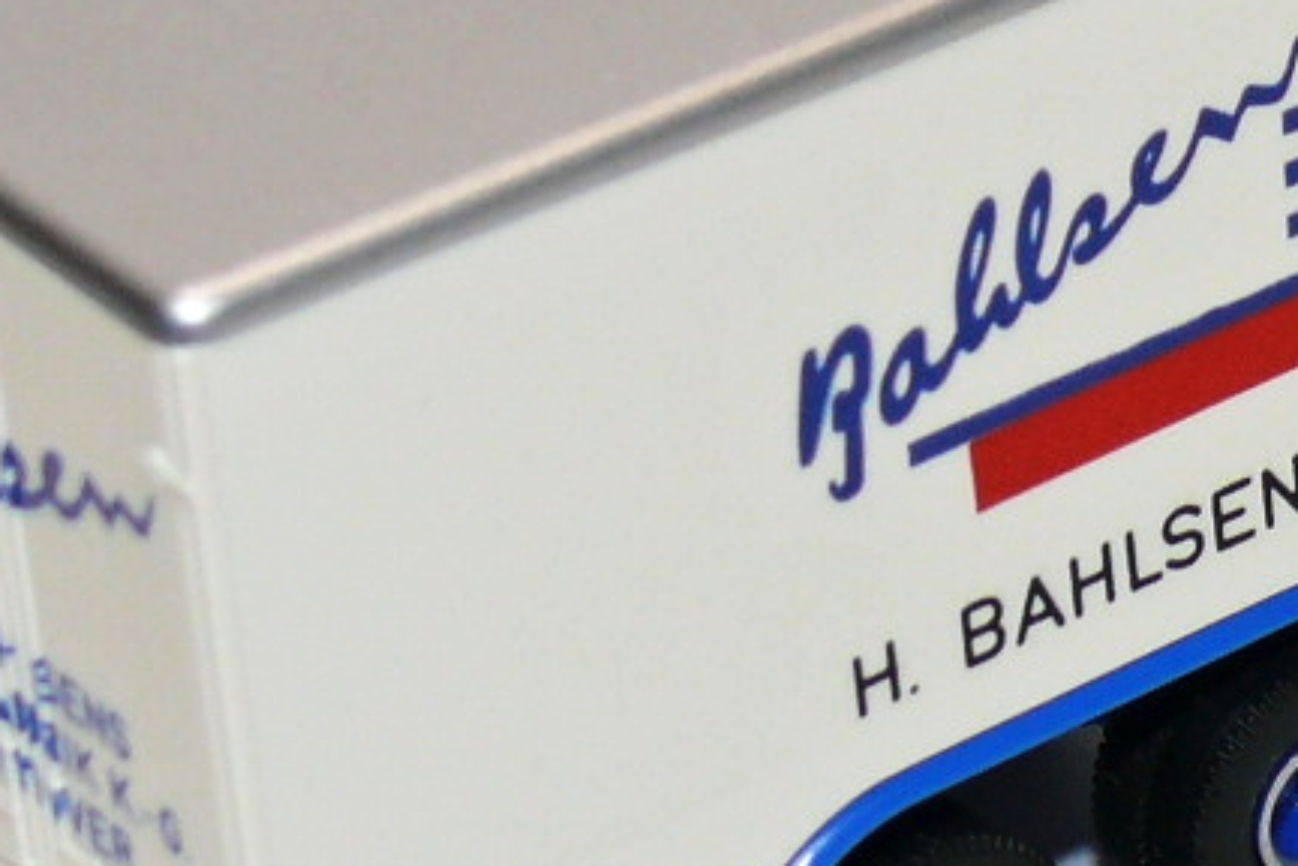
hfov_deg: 9.5
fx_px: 7643
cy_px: 66
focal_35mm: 212
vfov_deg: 6.5
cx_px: 1692
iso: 100
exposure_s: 1/30
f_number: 4
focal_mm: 9.6
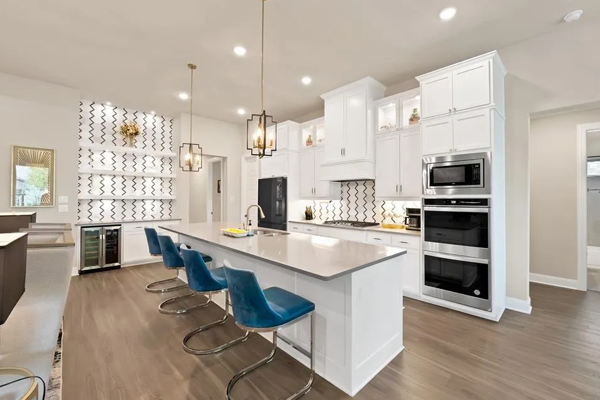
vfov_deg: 81.2
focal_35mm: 14
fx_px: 233
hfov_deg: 104.2
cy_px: 195
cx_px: 311
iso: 640
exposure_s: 1/2
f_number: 9
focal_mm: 13
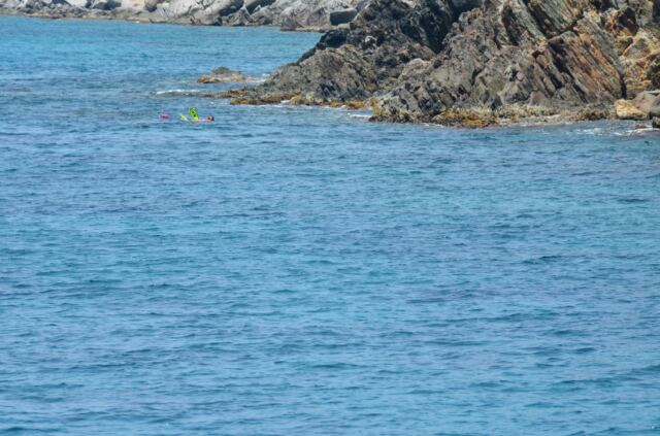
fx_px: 5485
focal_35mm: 300
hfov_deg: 6.9
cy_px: 218
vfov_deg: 4.6
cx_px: 330
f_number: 16
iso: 200
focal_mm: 200
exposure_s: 1/160
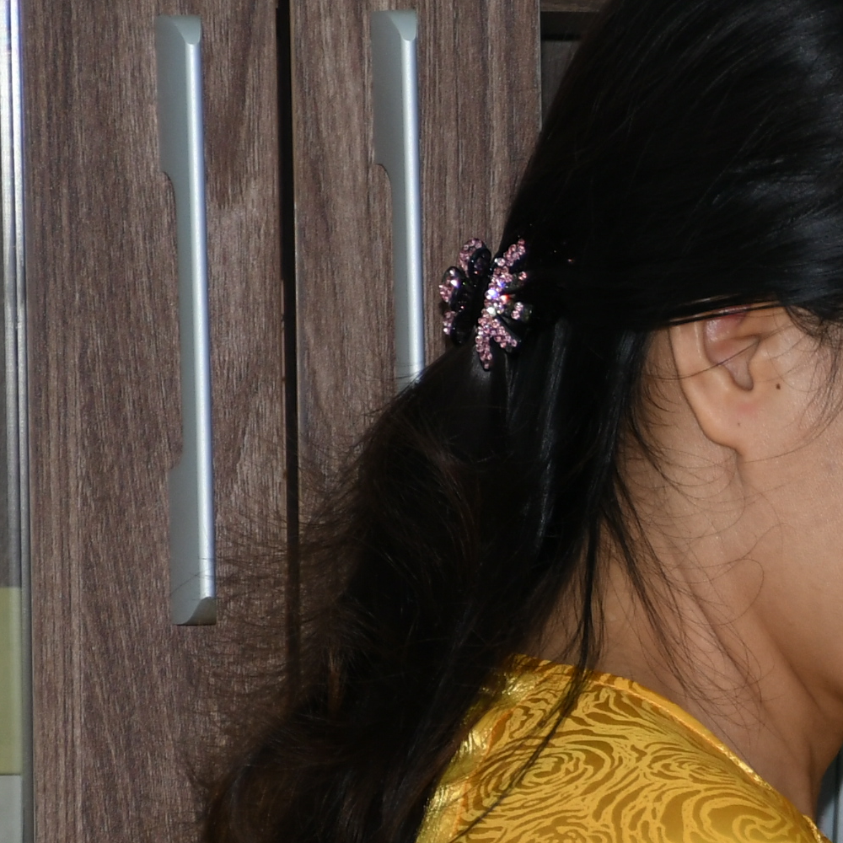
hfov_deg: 3.4
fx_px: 13935
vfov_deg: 3.5
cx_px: 1479
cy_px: 815
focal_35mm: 506
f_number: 5.3
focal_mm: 95
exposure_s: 1/200
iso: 320
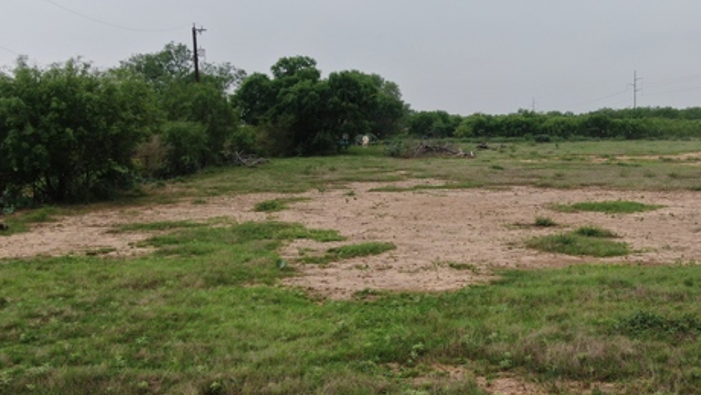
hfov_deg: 40.7
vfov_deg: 24.0
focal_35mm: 50
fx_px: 930
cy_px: 194
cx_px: 482
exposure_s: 1/400
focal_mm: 5.57
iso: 110
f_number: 3.2
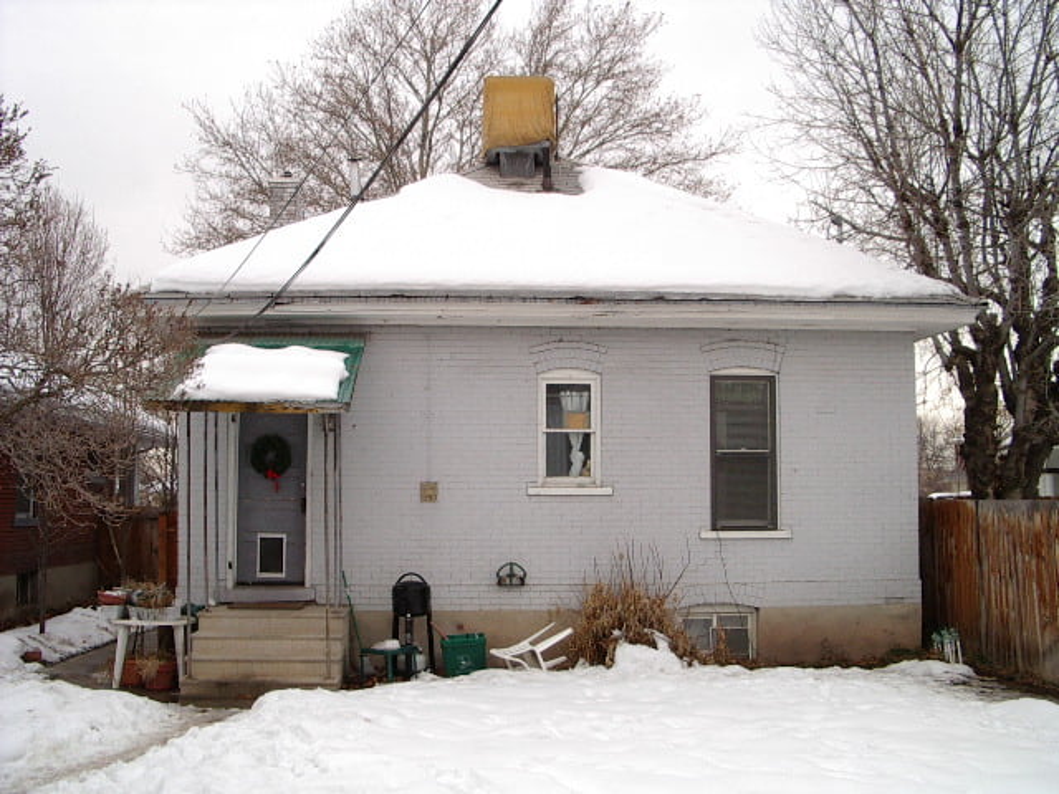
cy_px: 397
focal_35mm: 38
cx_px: 530
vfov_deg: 37.7
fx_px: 1163
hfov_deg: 49.0
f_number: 4.8
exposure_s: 1/400
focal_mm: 5.8
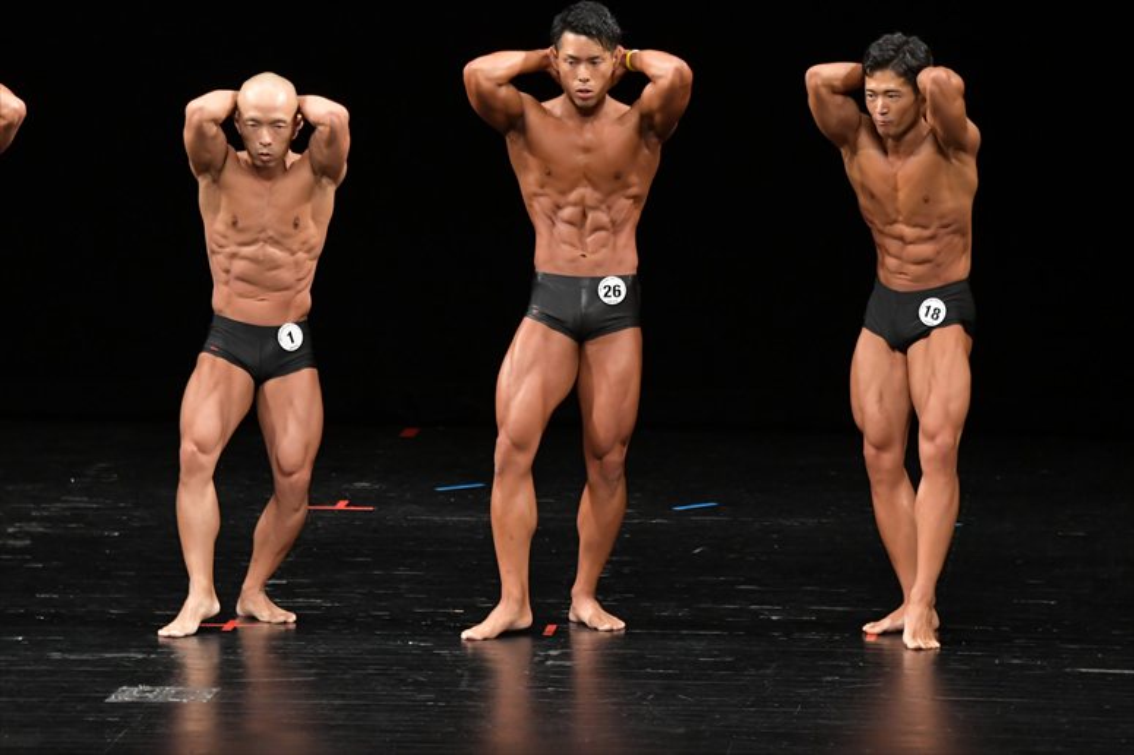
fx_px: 8501
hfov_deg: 7.6
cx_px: 567
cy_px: 378
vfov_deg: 5.1
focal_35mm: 270
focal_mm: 180
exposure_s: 1/400
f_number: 5.6
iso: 3200
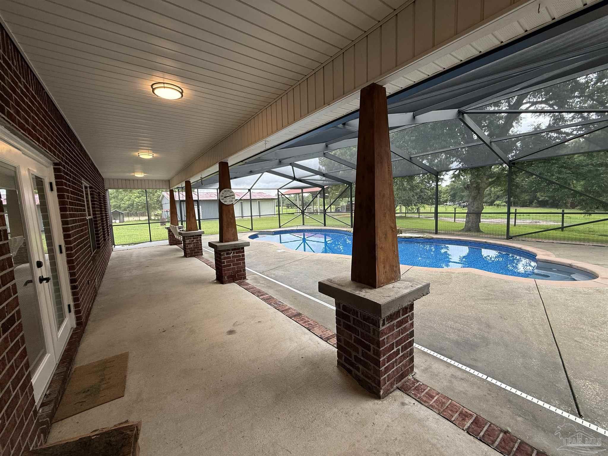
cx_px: 304
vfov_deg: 85.7
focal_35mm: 14
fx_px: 246
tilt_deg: -5.1
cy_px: 228
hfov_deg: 102.1
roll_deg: +2.2
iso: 80
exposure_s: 1/120
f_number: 2.2
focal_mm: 2.22
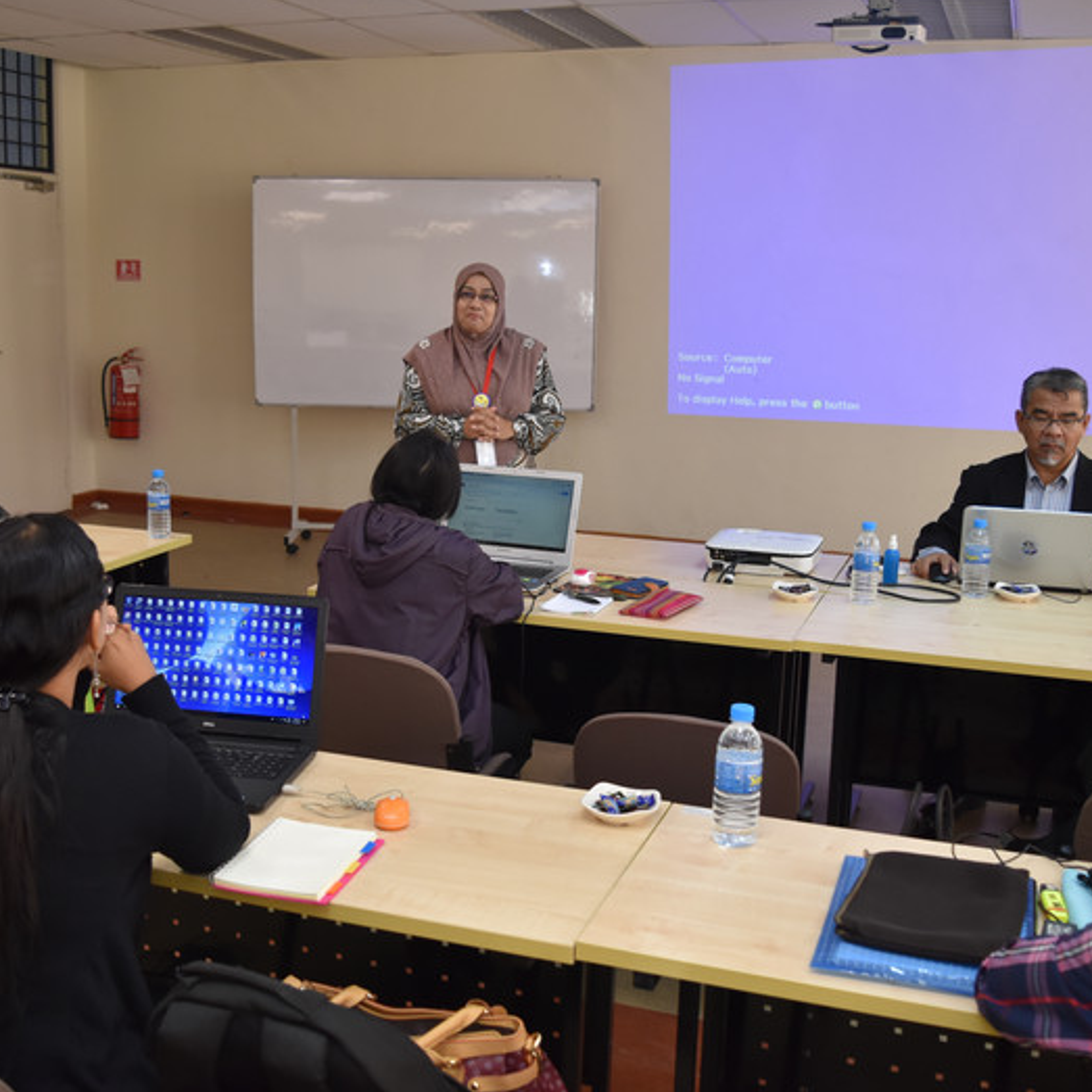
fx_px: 1392
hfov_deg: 42.8
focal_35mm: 39
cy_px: 548
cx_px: 484
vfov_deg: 42.8
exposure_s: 1/200
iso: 900
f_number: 4
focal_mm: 20
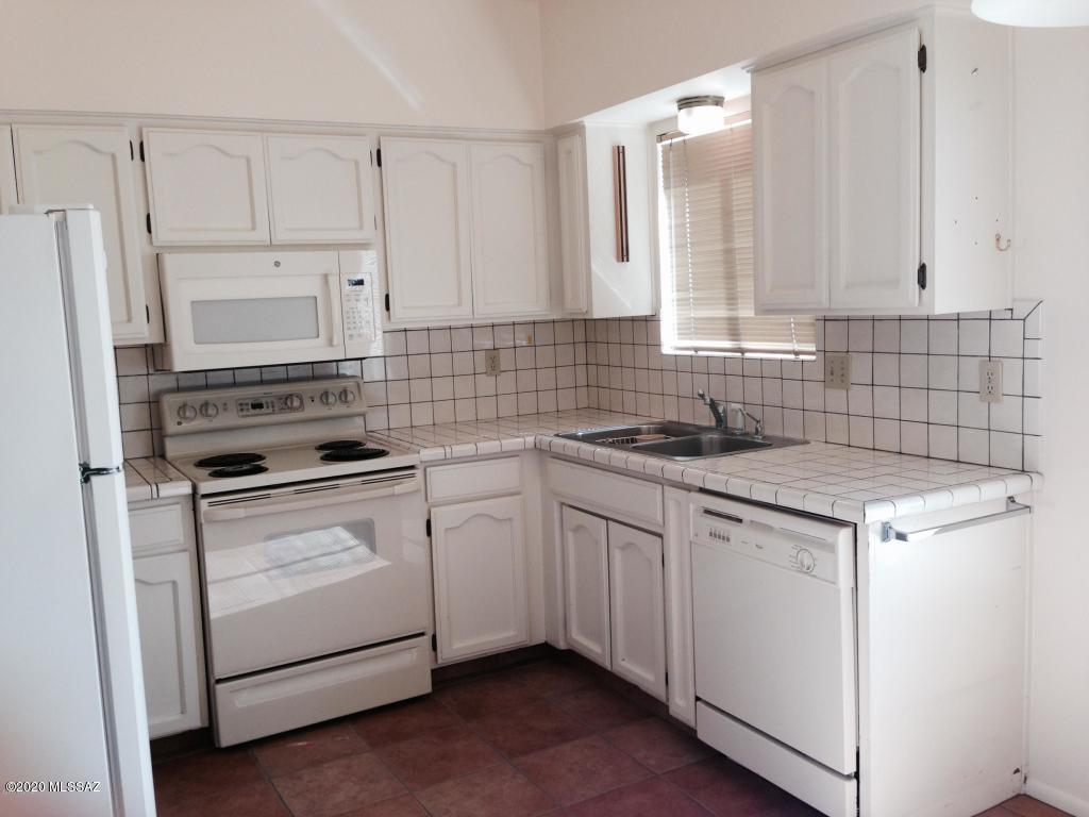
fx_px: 1038
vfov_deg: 42.9
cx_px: 544
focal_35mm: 33
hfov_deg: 55.4
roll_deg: +3.2
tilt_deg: -7.8
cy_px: 408
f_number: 2.4
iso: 50
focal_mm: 4.12
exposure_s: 1/120
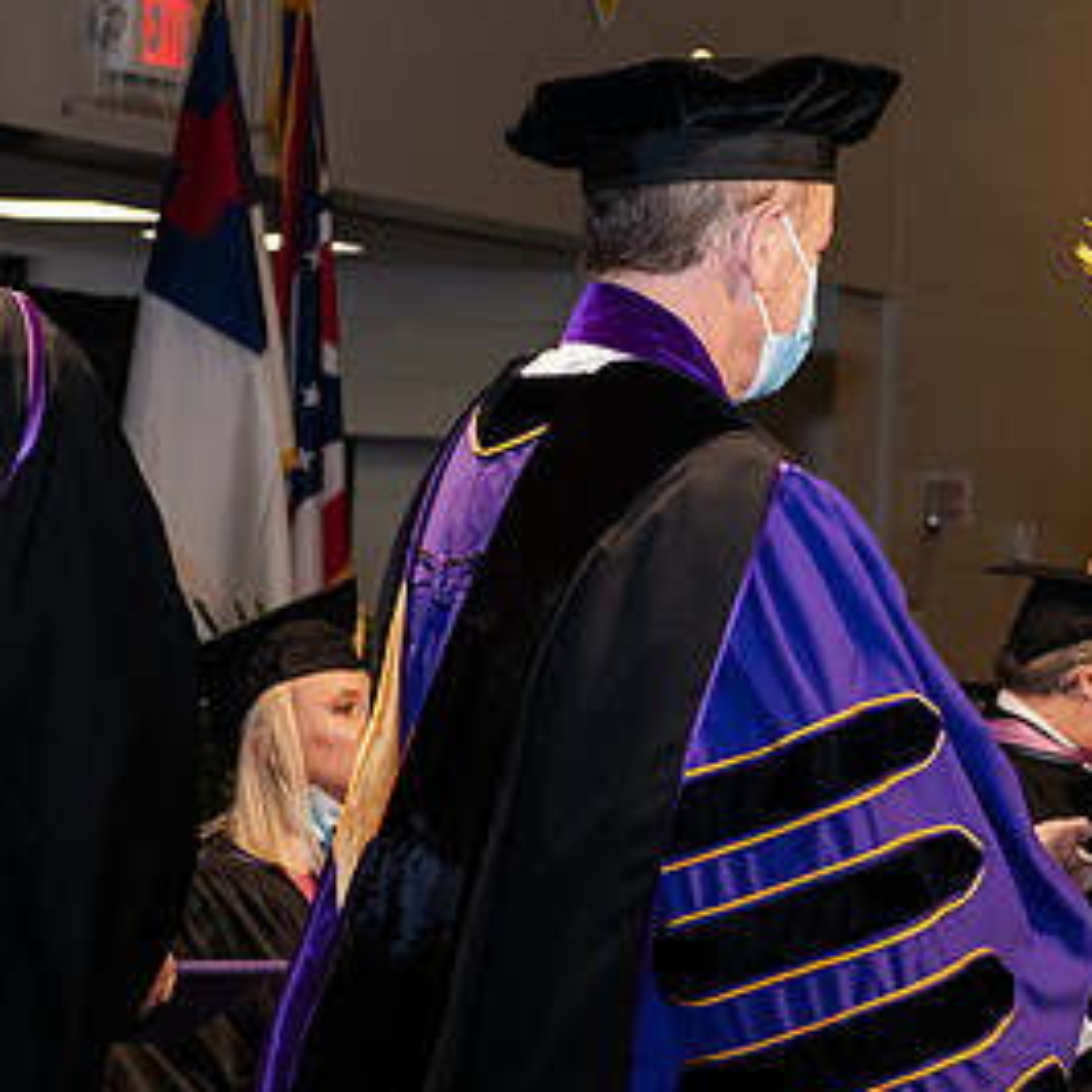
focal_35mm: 115
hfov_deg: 15.0
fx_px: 4104
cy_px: 519
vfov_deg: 15.2
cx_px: 989
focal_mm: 62
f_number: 6.3
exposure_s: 1/200
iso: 1600
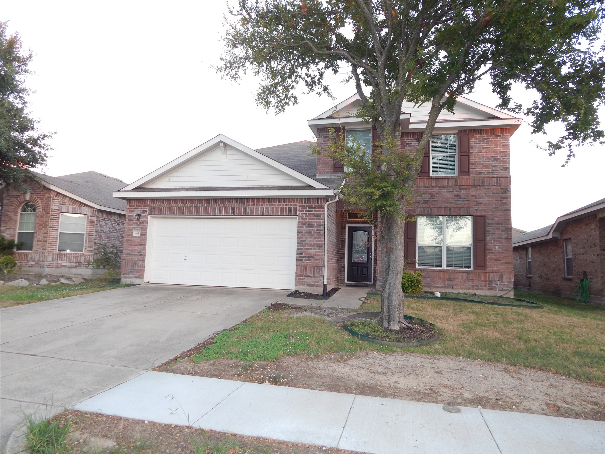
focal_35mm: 23
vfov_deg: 58.9
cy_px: 227
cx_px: 302
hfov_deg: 73.9
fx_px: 402
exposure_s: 1/40
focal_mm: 4
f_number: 3
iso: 180
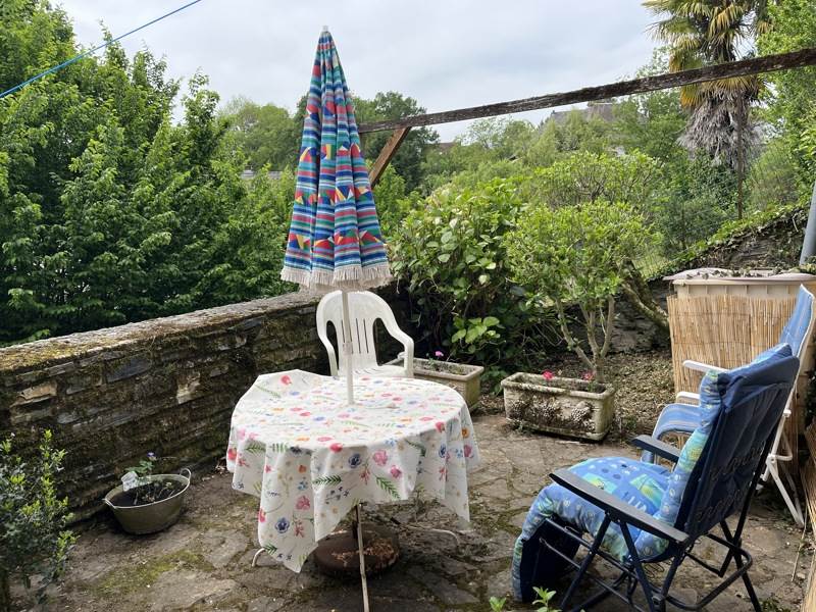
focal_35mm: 26
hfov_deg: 67.3
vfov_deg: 53.1
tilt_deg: -8.3
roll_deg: +2.7
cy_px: 306
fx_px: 613
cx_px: 408
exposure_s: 1/1517
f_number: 1.6
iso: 50
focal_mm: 5.1
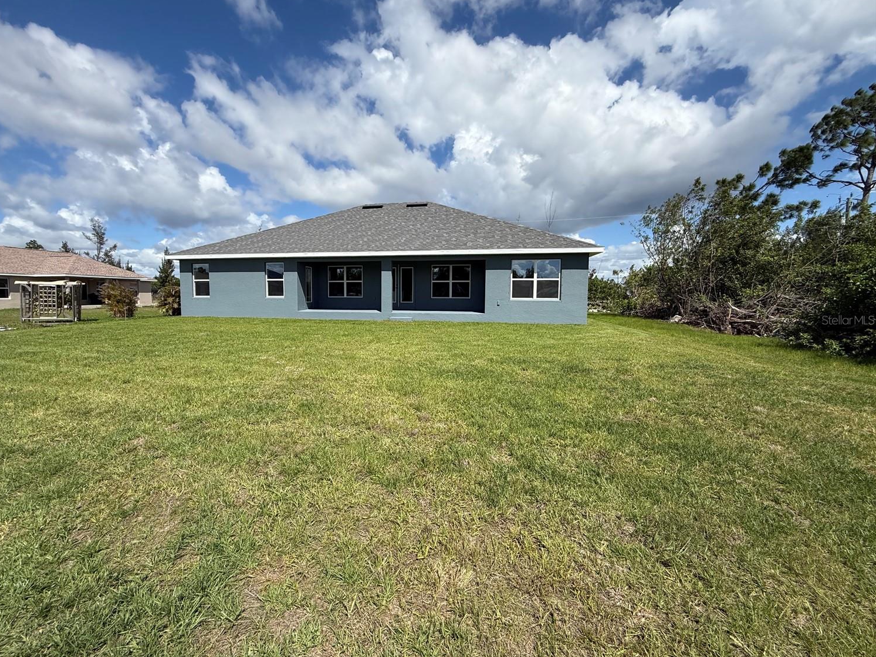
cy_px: 320
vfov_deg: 81.7
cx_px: 408
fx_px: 380
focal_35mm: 15
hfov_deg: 98.0
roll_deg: -0.1
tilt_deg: -2.9
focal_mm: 2.22
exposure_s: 1/3125
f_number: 2.2
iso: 50
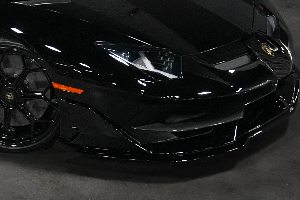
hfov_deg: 17.3
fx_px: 942
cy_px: -16
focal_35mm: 113
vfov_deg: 12.0
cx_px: -58
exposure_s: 1/160
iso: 12800
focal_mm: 39
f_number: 5
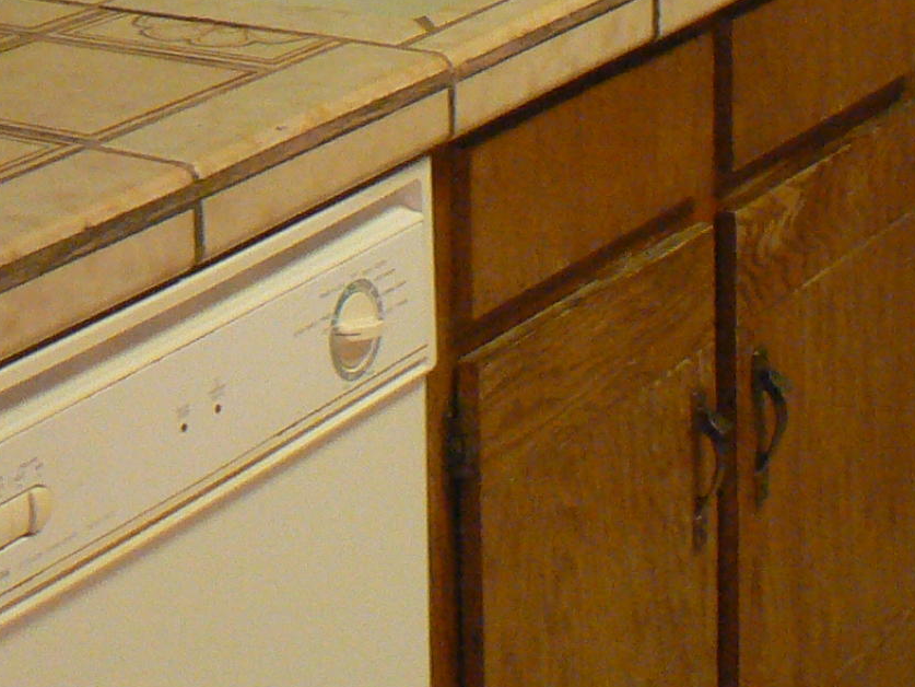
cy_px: -464
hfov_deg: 15.2
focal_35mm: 129
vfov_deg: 10.9
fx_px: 3410
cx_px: 662
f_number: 2.8
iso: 200
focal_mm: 6
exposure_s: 1/20
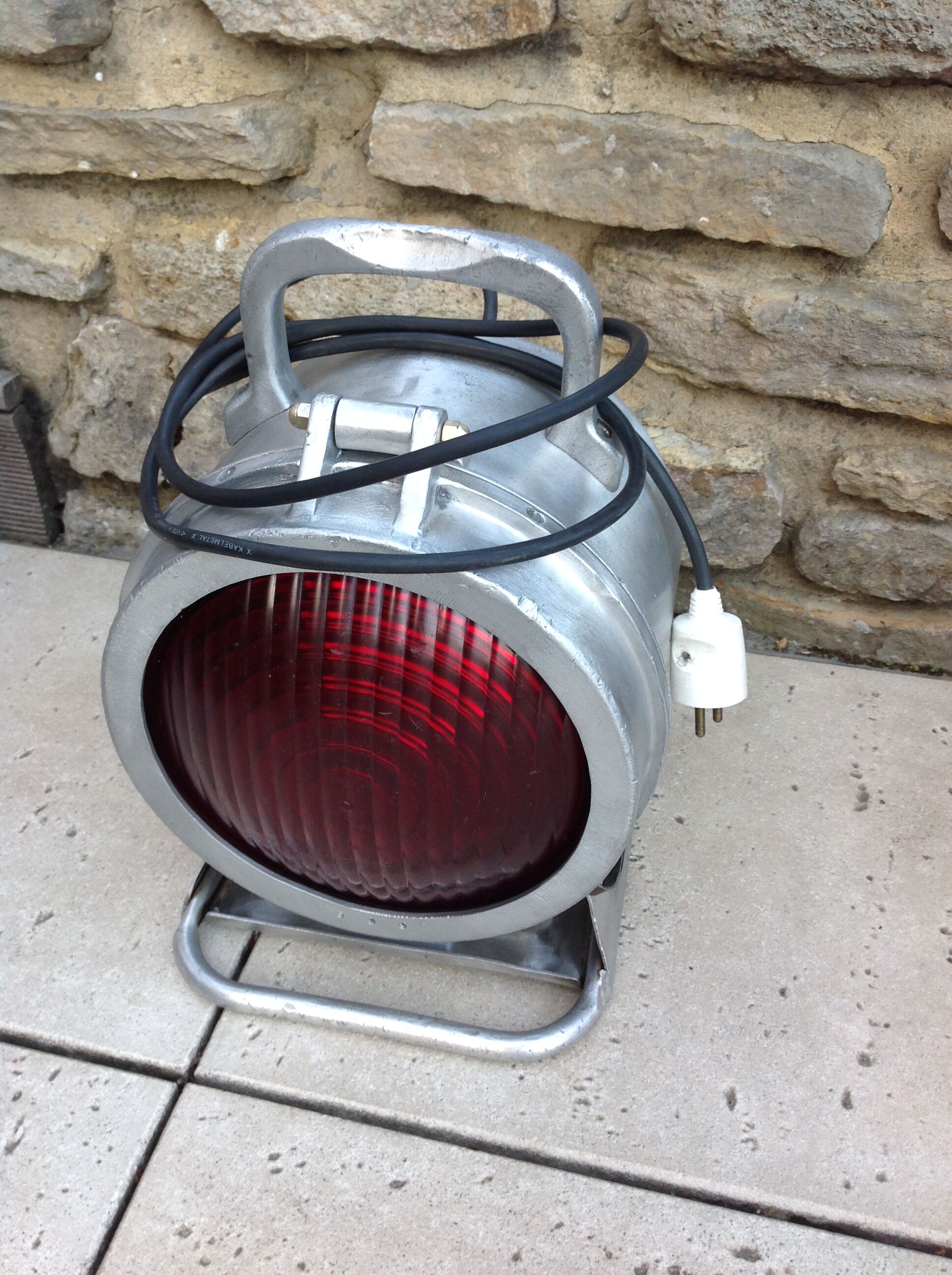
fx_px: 1287
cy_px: 638
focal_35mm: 35
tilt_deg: -37.6
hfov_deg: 40.6
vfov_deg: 52.7
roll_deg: +2.2
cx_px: 476
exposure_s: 1/30
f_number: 2.4
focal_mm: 4.28
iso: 50
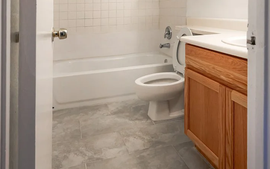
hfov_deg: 66.5
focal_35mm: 28
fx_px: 206
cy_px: 14
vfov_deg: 40.8
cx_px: 135
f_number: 4
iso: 1250
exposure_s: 1/160
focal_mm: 12
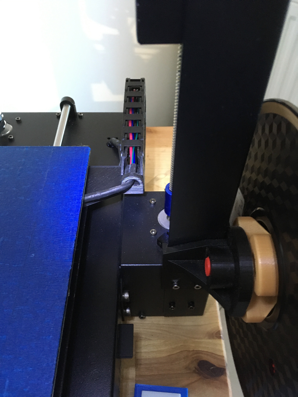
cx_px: 149
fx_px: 333
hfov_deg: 48.2
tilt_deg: -48.6
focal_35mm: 29
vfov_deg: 61.7
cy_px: 198
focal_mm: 4.15
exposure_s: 1/17
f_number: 2.2
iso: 250
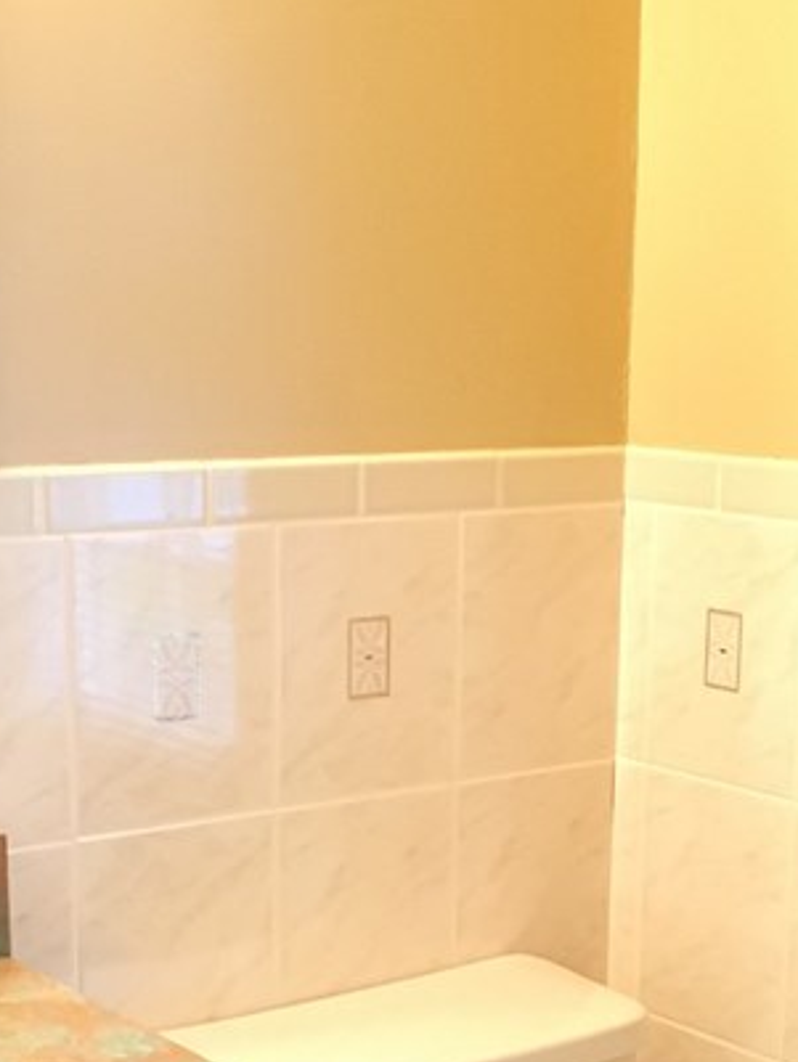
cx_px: 467
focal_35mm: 74
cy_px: 887
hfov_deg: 19.9
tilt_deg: -14.5
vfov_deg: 25.7
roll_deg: +0.7
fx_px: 2273
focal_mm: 4.15
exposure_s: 1/15
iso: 200
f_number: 2.2
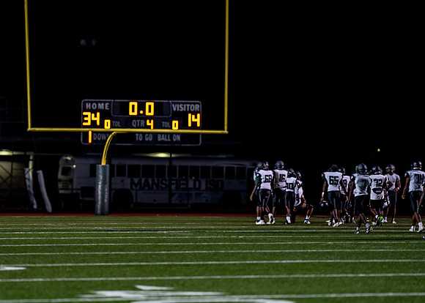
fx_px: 2193
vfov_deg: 7.9
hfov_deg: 11.1
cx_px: 152
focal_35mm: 182
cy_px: 139
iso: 1250
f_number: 1.8
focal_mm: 135
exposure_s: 1/1250
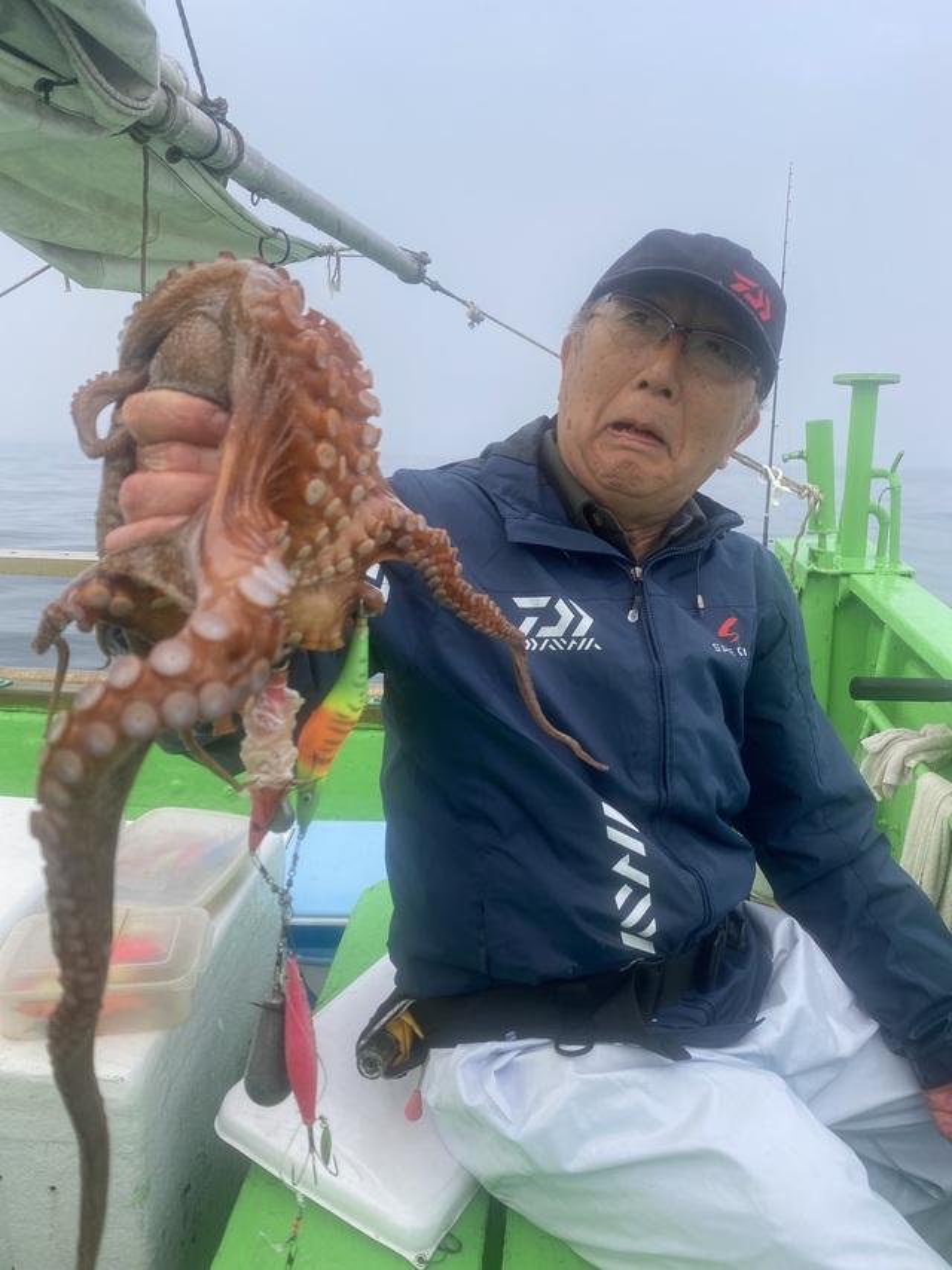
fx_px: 954
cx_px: 476
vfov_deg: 67.3
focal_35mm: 26
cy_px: 635
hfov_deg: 53.0
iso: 32
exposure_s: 1/277
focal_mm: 4.25
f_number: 1.8
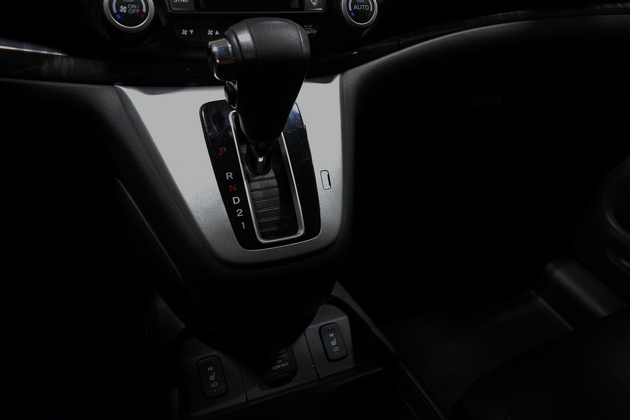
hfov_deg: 67.4
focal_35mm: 27
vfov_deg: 47.9
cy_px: 210
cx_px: 315
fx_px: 473
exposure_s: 1/60
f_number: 3.5
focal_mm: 18
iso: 3200
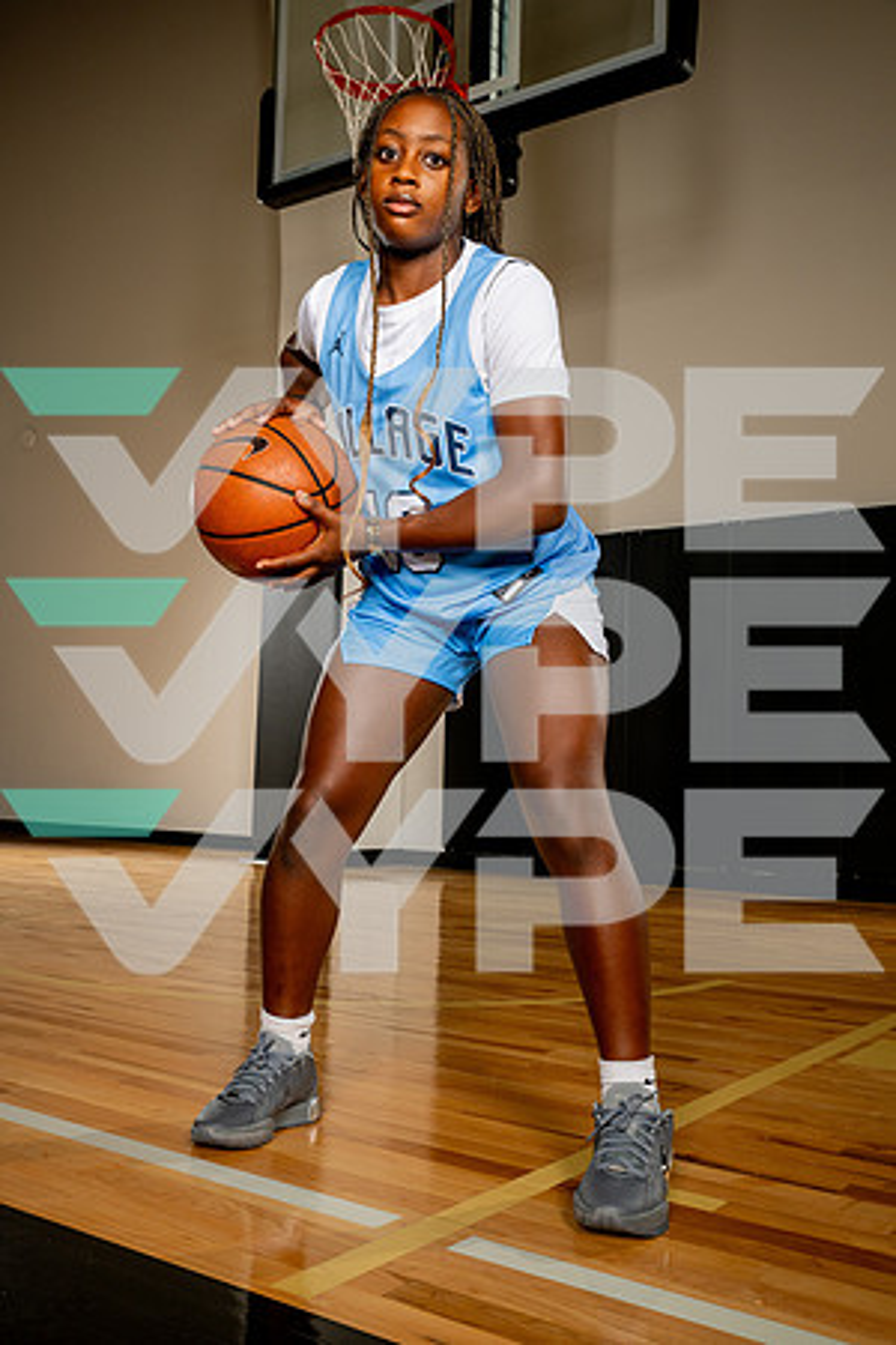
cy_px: 672
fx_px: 1307
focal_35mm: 35
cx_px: 448
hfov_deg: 37.9
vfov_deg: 54.4
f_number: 8
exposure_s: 1/500
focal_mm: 35
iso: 250
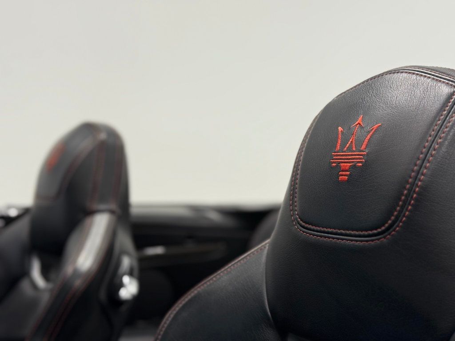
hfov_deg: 39.7
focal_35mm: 48
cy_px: 170
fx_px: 631
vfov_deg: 30.3
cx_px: 228
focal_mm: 6.76
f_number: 1.78
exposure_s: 1/345
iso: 64
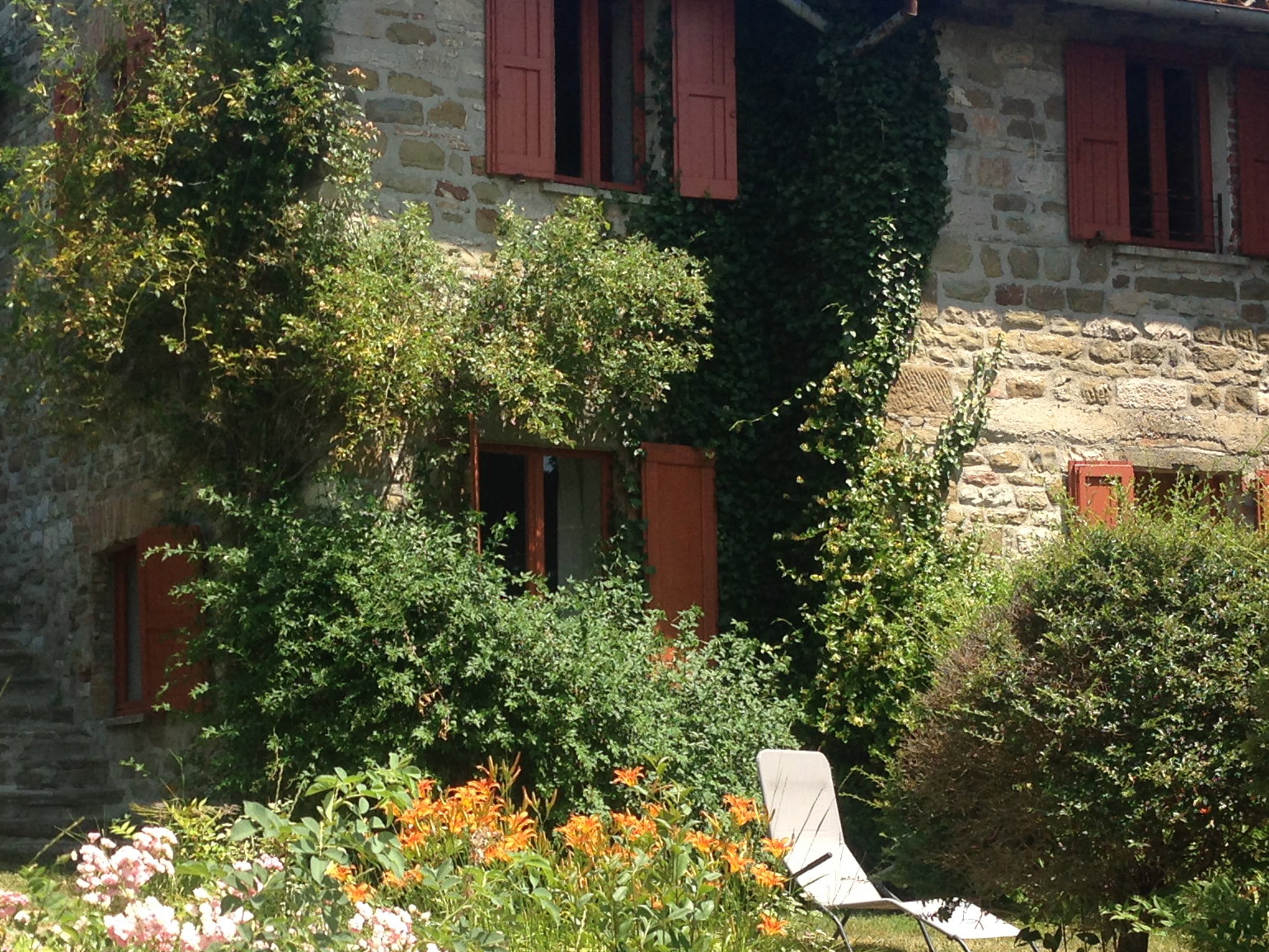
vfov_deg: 20.9
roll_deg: -0.2
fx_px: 2566
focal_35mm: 70
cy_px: 660
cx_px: 585
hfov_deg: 27.8
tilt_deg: +5.6
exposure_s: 1/903
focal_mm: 4.12
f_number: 2.4
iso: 50
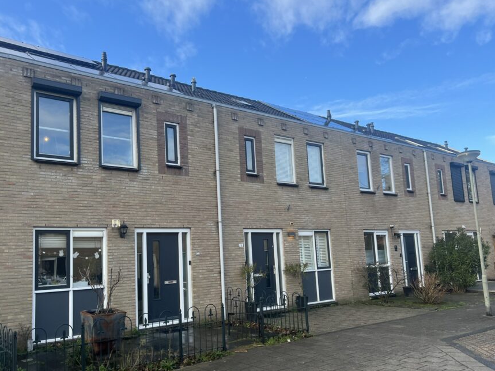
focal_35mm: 31
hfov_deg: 58.3
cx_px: 239
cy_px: 200
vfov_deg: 45.4
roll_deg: +4.9
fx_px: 443
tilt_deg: +6.9
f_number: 1.5
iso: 50
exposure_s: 1/1038
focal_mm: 5.7
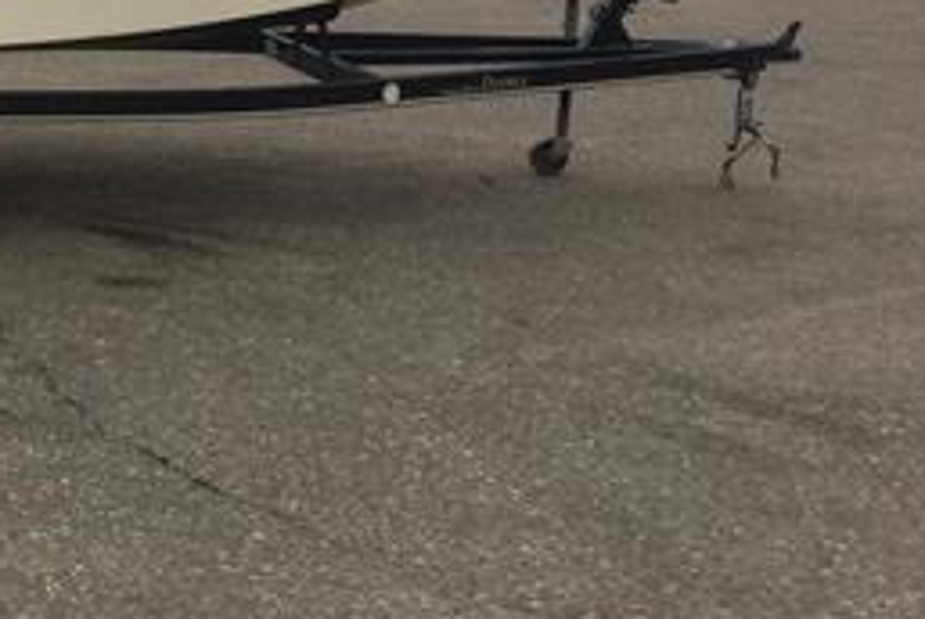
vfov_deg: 17.7
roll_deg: +0.3
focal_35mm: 75
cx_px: -155
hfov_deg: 24.6
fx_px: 1929
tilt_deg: -6.7
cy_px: -36
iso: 32
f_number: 2.2
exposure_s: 1/1368
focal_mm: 4.15
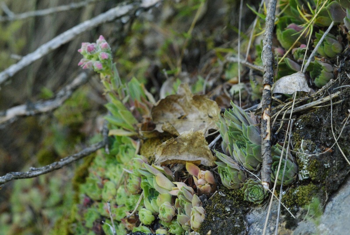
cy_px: 118
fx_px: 1241
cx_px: 175
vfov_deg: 10.8
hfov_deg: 16.0
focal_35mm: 128
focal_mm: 85
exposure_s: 1/125
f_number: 6.3
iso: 1600
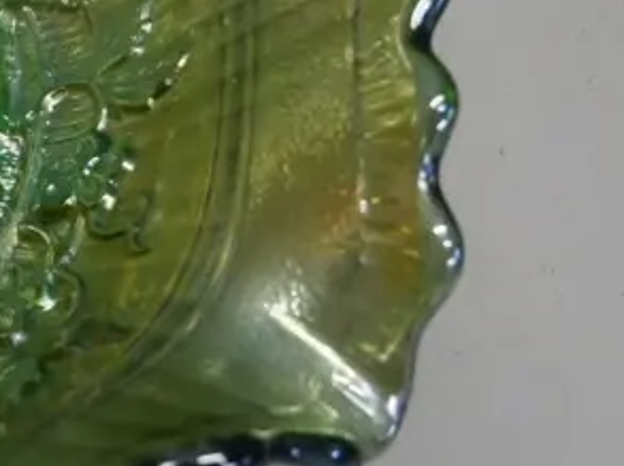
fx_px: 1638
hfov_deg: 18.6
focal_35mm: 91
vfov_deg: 16.1
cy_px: 111
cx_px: -358
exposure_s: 1/200
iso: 3200
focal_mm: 13
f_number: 5
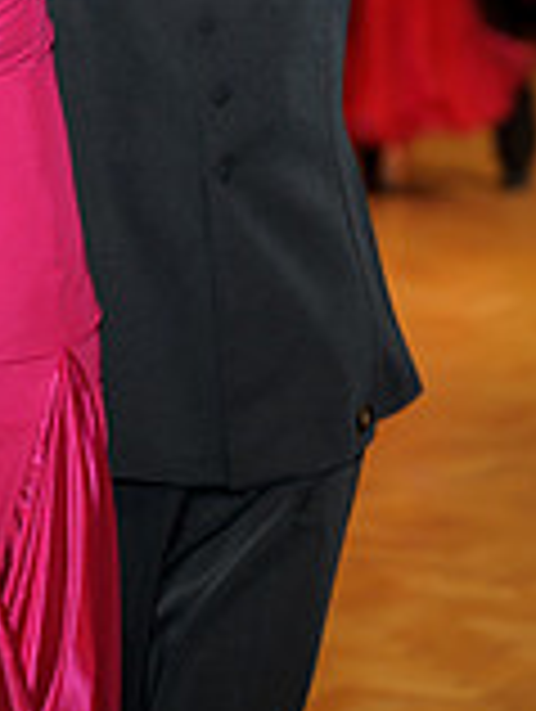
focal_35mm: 191
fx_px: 3933
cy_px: -153
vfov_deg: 10.2
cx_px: 187
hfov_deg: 7.8
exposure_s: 1/250
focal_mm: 70
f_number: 2.8
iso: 640
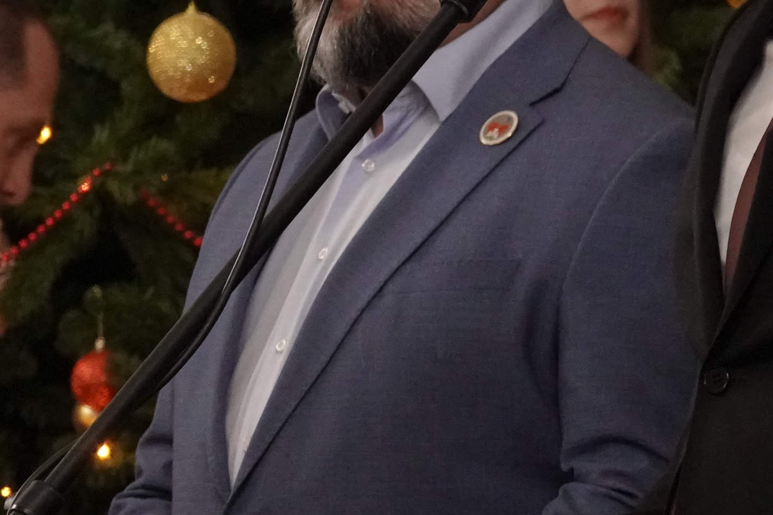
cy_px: 72
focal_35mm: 333
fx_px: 7150
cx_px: 591
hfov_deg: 6.2
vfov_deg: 4.1
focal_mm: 43.48
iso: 1600
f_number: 4
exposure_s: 1/60
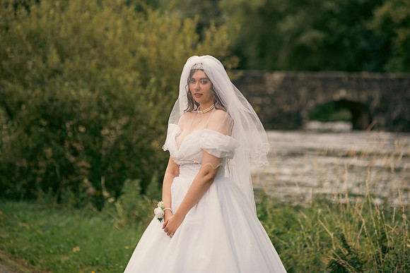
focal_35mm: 155
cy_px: 136
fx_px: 1766
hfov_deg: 13.2
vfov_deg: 8.9
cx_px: 205
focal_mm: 155
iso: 320
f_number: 3.5
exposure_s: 1/200
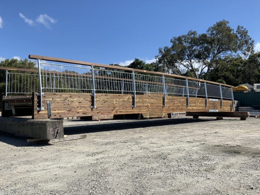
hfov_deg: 58.3
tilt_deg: +0.6
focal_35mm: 31
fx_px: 233
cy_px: 100
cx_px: 119
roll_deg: +0.6
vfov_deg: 45.4
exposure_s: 1/2309
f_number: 1.8
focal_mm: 4.25
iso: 25
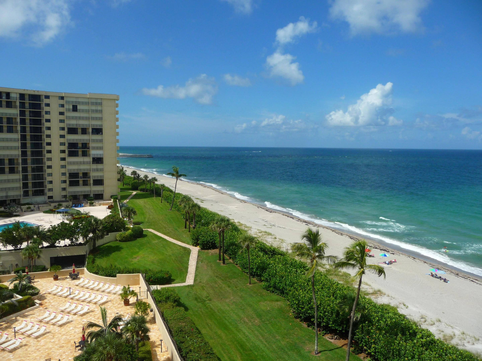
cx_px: 241
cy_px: 180
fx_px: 390
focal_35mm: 28
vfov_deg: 49.7
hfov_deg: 63.4
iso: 100
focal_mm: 4.7
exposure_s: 1/400
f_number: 8
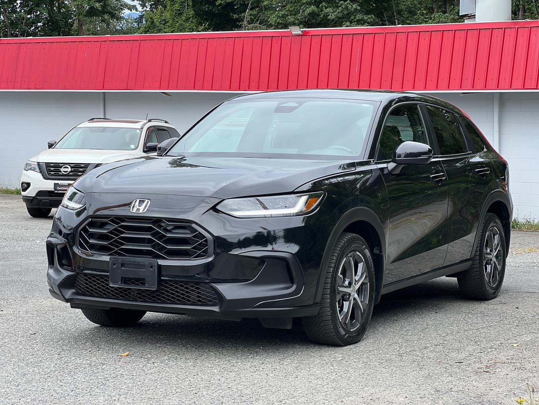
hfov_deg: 25.3
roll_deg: +0.9
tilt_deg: -5.2
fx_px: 1199
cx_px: 270
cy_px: 202
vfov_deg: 19.1
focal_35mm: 77
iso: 25
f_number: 2.8
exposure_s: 1/239
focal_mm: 9
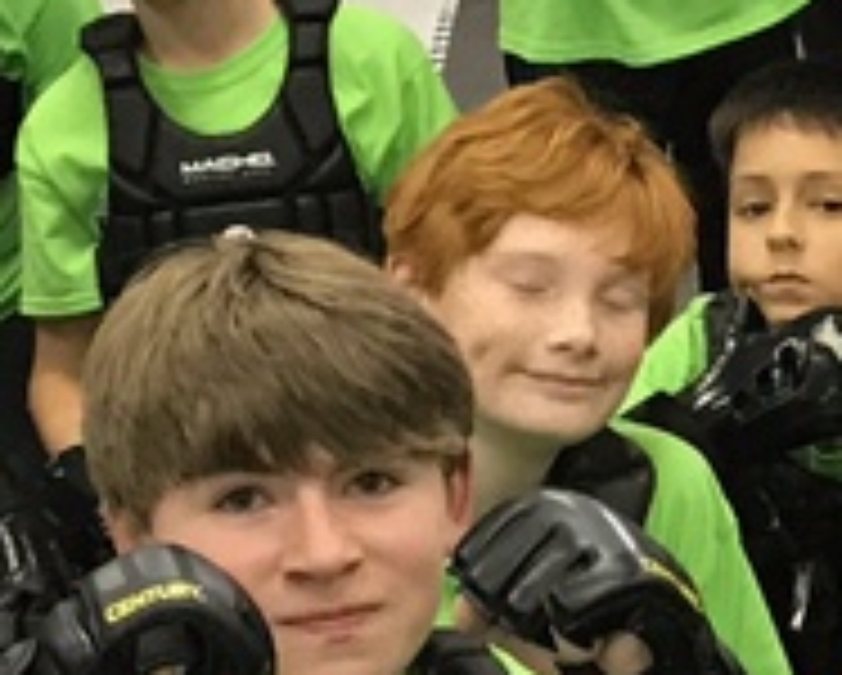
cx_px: 919
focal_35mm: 187
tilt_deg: -18.8
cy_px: 662
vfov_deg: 8.2
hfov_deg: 10.2
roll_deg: +6.3
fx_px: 4665
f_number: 1.8
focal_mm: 3.99
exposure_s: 1/15
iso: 80
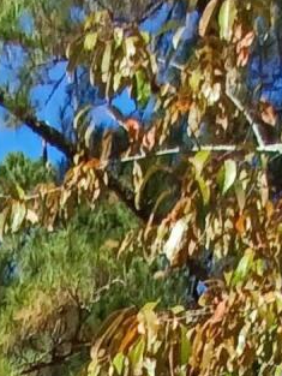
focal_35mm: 83
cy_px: 911
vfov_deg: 14.6
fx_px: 901
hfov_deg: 15.1
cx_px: -248
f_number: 2.2
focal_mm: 1.42
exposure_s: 1/652
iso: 40
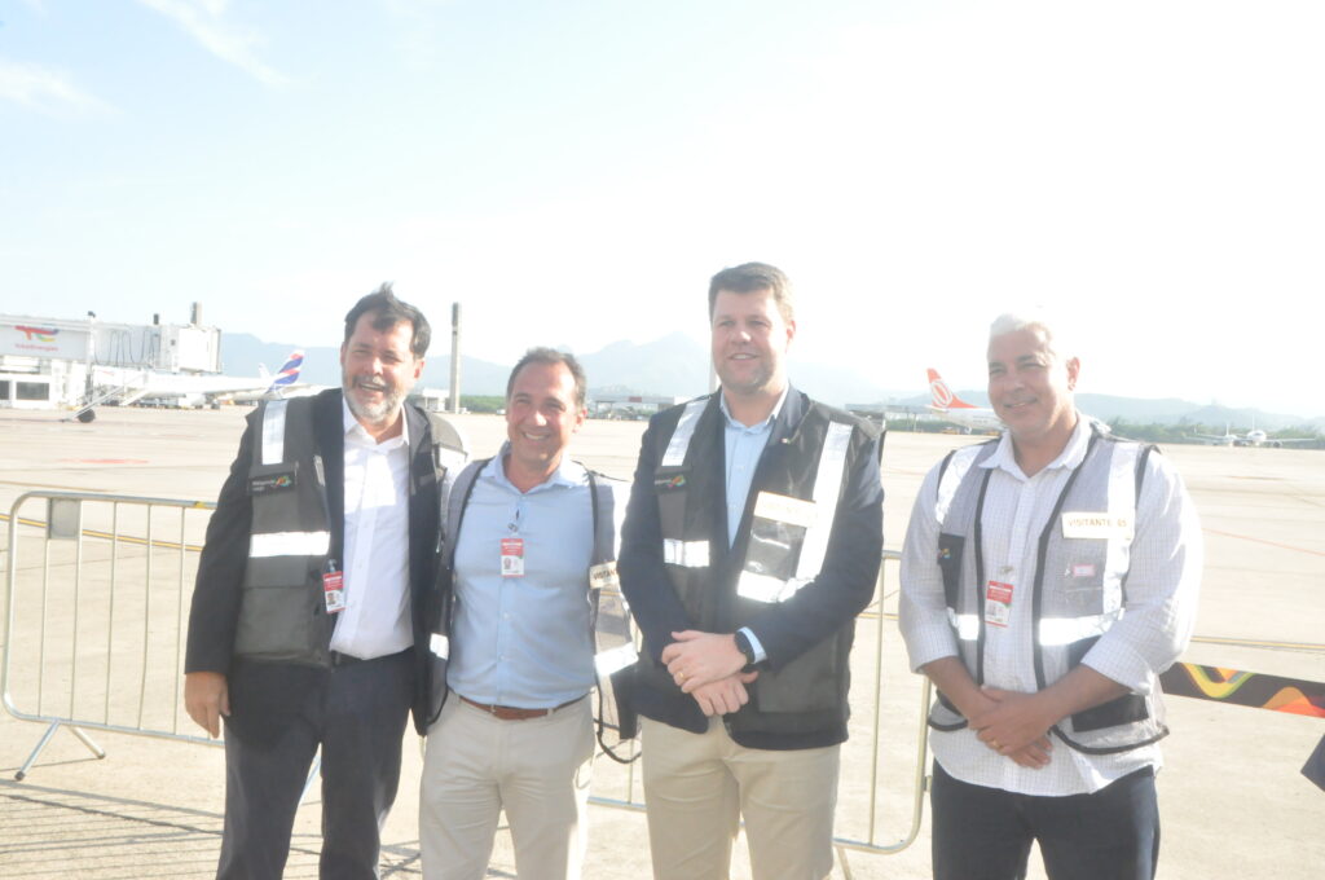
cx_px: 662
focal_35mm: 36
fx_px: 1323
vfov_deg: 36.8
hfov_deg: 53.2
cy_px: 440
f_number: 25
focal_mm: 24
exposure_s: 1/200
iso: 2500
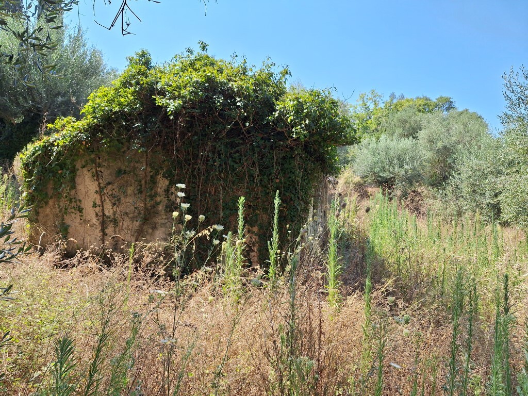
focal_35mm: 23
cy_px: 198
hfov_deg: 73.9
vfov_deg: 58.9
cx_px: 264
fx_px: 351
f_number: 1.8
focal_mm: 5.54
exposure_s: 1/1179
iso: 40
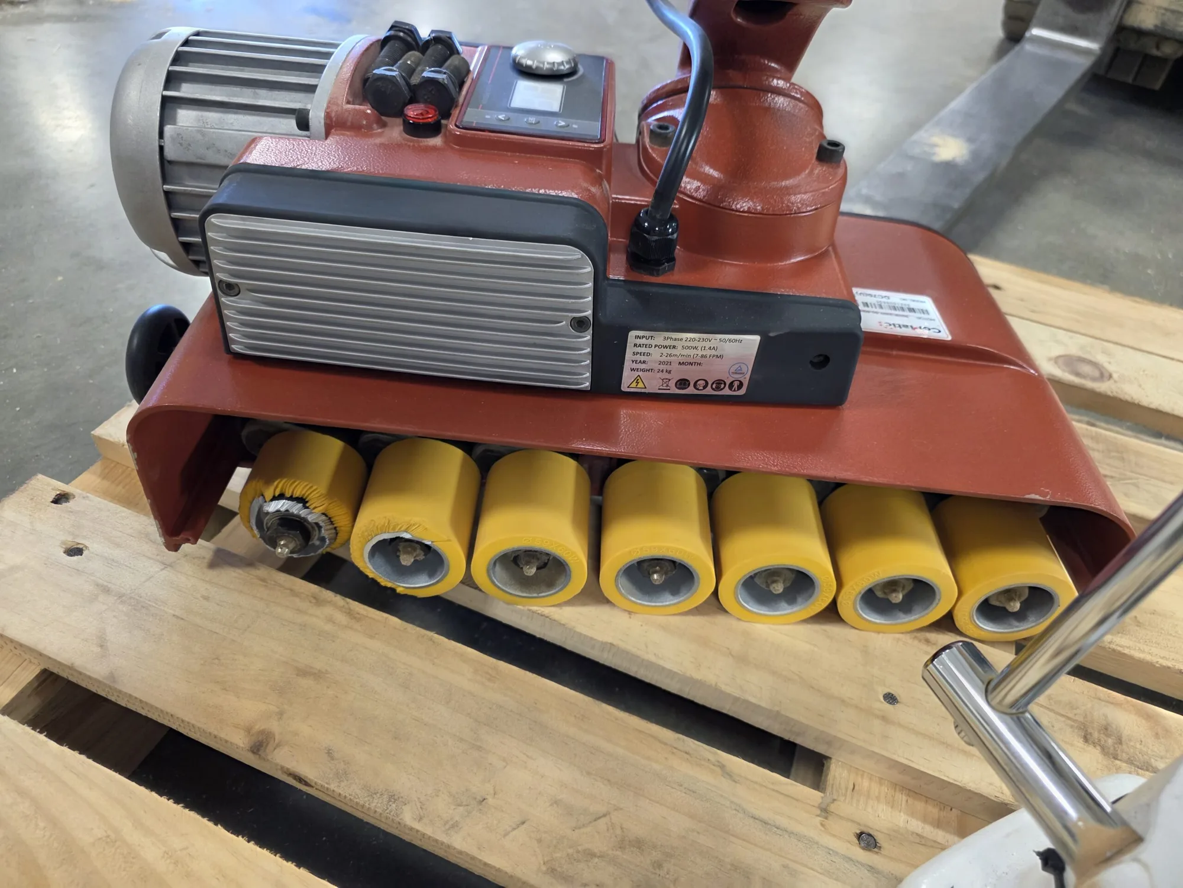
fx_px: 786
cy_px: 444
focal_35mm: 23
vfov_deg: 58.9
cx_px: 592
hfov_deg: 73.9
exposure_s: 1/120
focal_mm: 6.3
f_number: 1.7
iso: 400
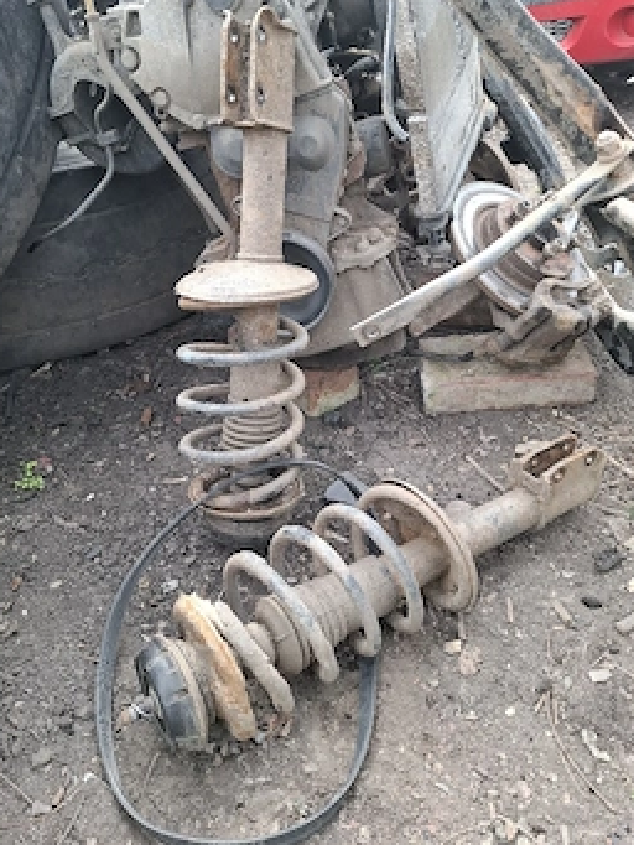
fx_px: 659
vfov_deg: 65.2
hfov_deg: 51.2
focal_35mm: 27
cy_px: 387
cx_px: 275
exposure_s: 1/111
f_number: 1.8
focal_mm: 5.54
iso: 50
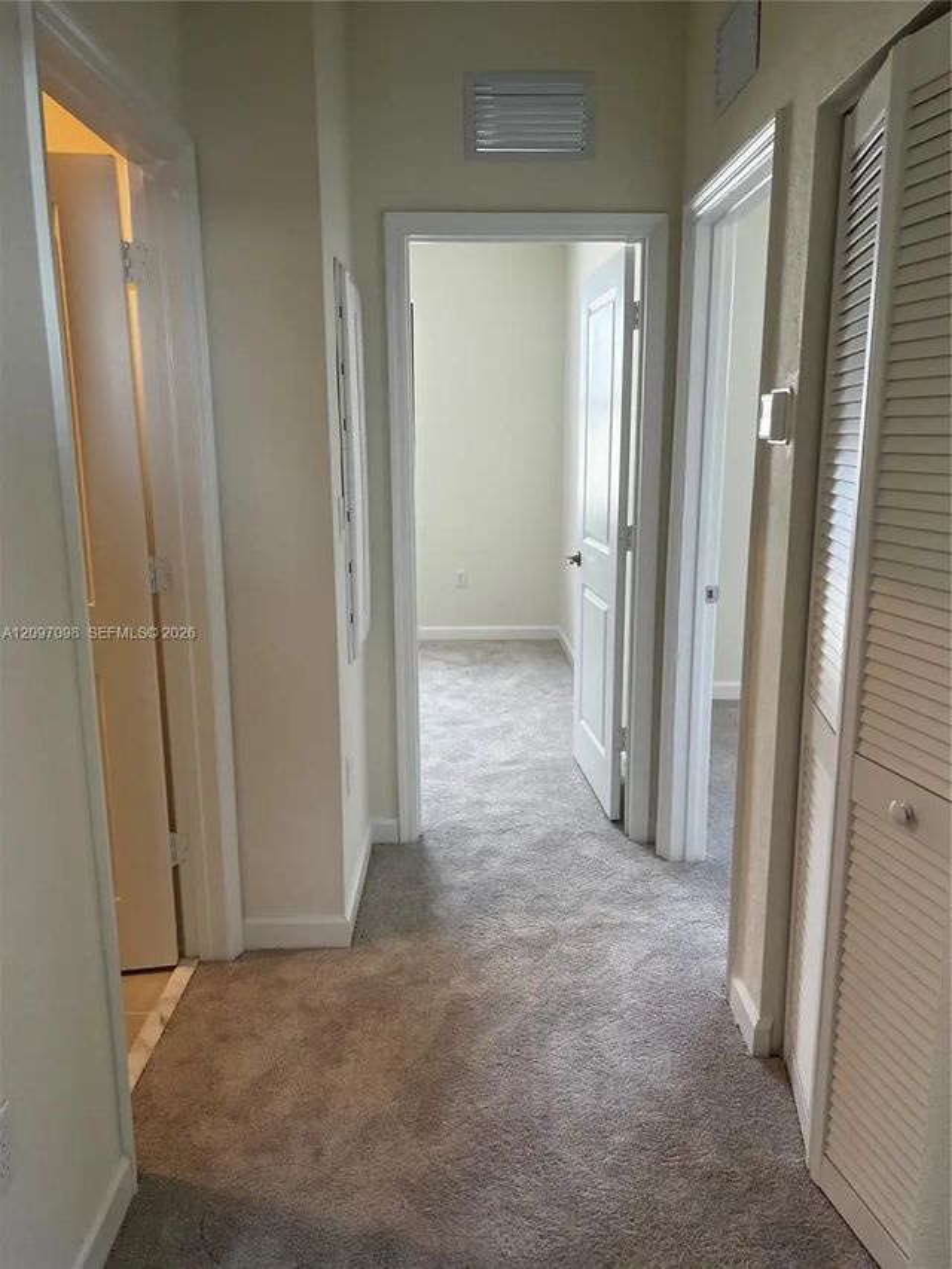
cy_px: 634
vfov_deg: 67.3
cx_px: 476
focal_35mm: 26
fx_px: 953
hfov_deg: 53.1
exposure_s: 1/120
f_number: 1.5
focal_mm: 5.7
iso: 100
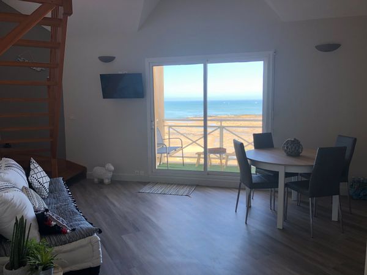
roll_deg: +0.3
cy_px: 138
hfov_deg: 63.4
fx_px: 297
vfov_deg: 49.7
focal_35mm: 28
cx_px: 184
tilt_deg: -7.9
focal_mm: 3.99
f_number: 1.8
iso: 20
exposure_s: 1/136
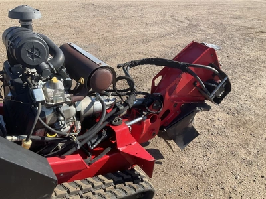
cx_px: 133
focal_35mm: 29
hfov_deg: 61.7
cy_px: 100
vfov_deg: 48.2
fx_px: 223
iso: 25
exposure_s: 1/781
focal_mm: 3
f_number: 1.8
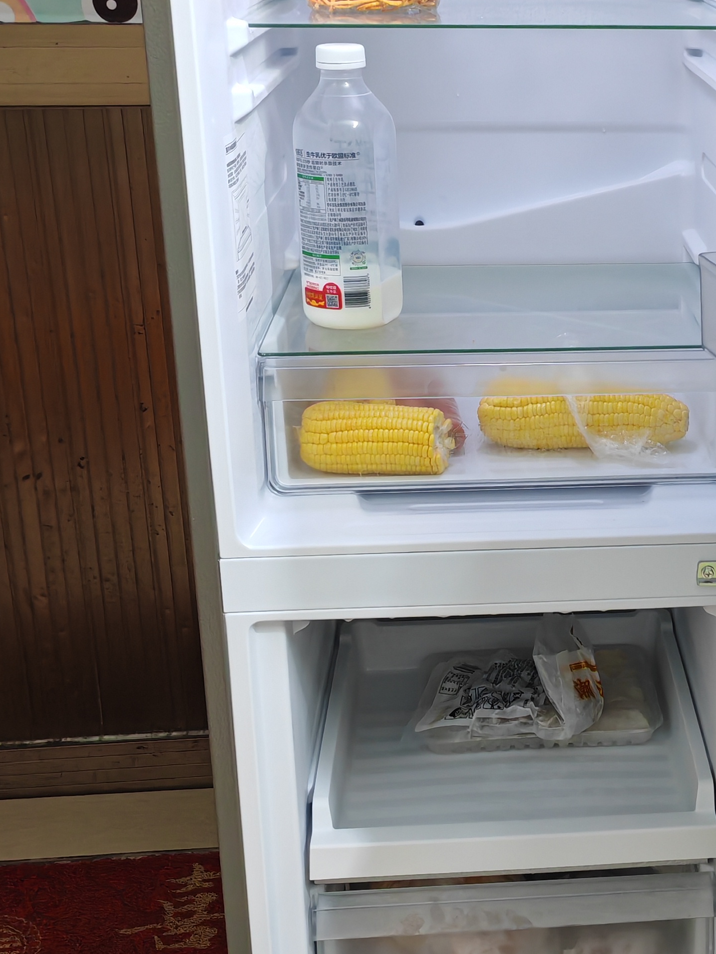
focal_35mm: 58
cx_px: 646
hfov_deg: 24.5
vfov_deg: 33.2
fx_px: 1600
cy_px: 415
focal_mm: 5.52
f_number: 1.95
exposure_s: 1/100
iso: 1250
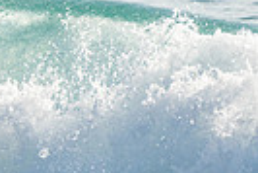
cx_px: -303
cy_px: 53
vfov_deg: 0.6
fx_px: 15597
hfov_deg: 0.9
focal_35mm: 2174
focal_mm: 500
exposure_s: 1/2000
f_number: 5.6
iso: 180
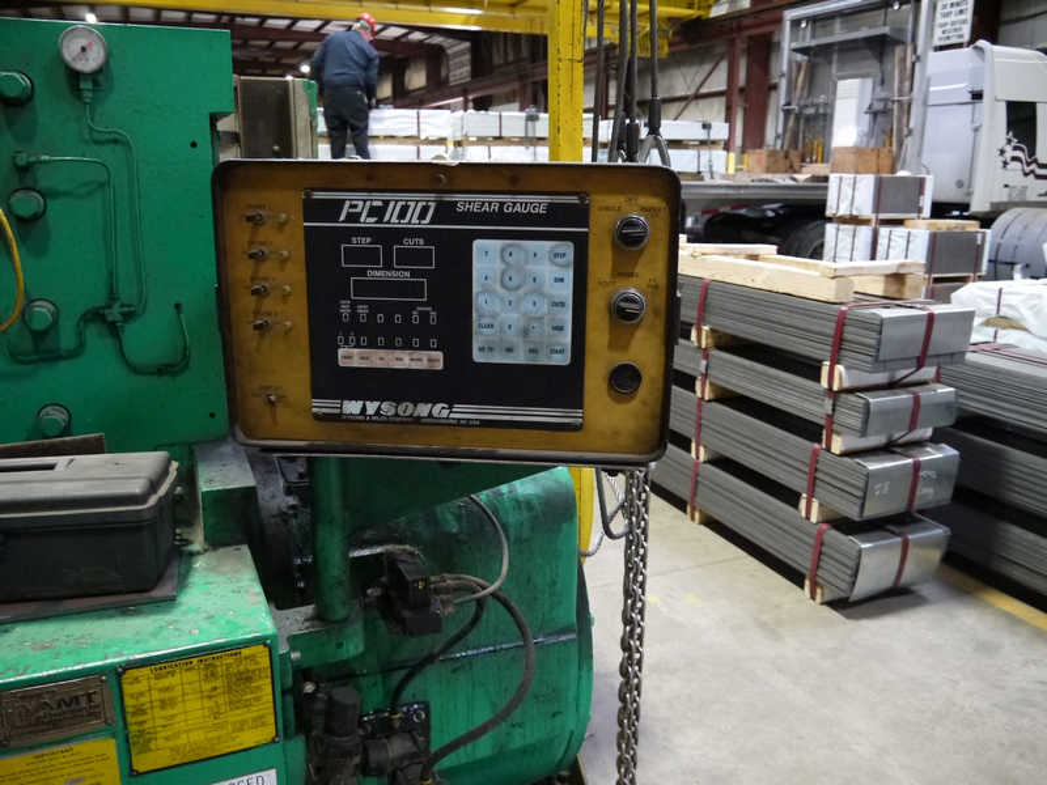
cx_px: 524
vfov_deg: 49.7
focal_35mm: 28
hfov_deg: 63.4
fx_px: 847
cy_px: 392
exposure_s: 1/30
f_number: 3.5
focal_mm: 14
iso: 1600
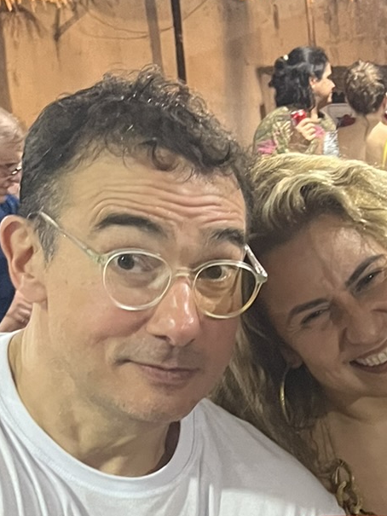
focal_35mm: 88
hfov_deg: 15.8
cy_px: 522
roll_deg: +1.2
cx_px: 530
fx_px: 1311
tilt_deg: -18.6
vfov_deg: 21.4
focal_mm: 5.1
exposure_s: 1/30
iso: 500
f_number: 1.6
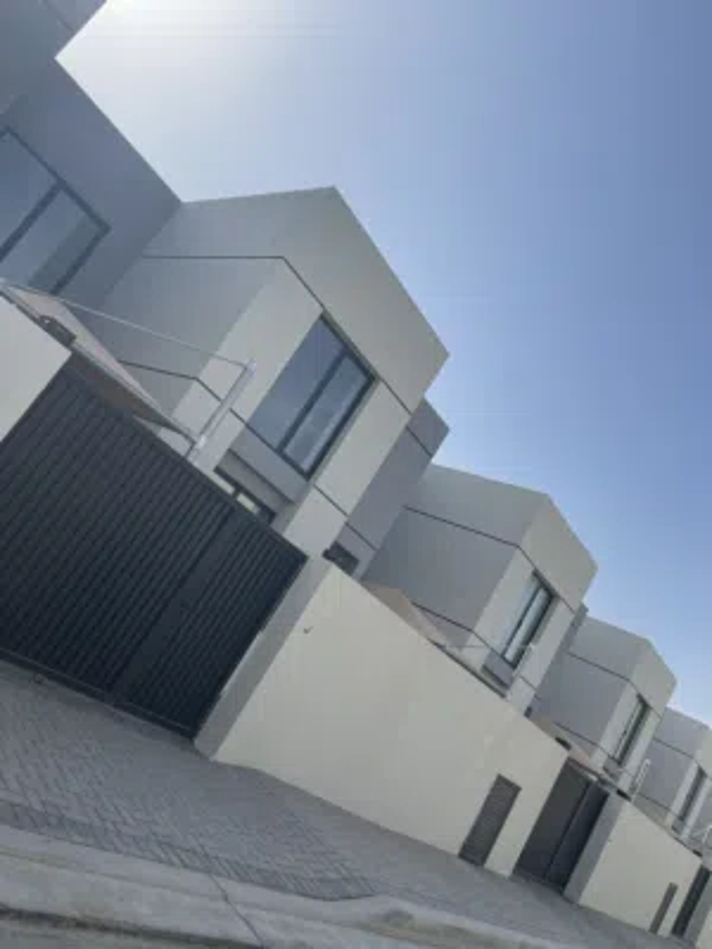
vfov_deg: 69.4
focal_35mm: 25
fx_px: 686
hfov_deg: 54.9
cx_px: 356
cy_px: 474
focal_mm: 5.1
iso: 32
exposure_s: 1/5618
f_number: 1.6
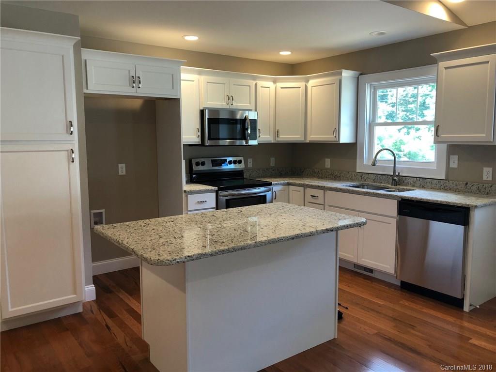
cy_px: 186
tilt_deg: -6.5
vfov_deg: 49.7
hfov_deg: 63.4
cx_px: 248
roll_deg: +0.4
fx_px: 401
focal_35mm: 28
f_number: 1.8
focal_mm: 3.99
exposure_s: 1/30
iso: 32
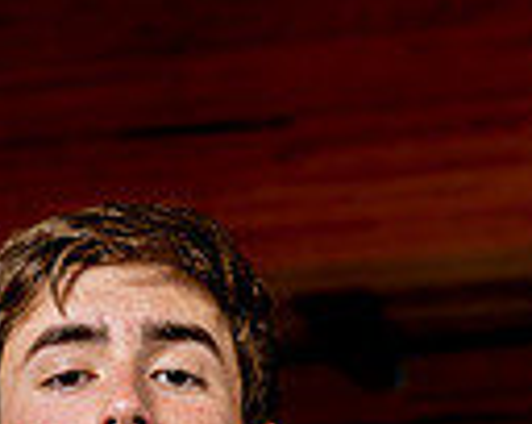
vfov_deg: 6.5
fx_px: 3632
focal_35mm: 231
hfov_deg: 8.4
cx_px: 87
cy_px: 890
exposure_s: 1/250
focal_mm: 70
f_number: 5.6
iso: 320
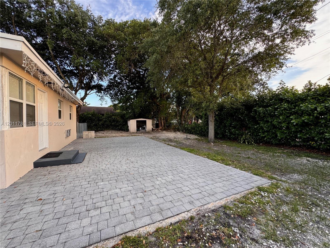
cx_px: 165
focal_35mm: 14
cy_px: 124
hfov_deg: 102.1
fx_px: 133
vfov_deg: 85.7
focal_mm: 2.22
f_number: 2.2
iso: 125
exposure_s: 1/99
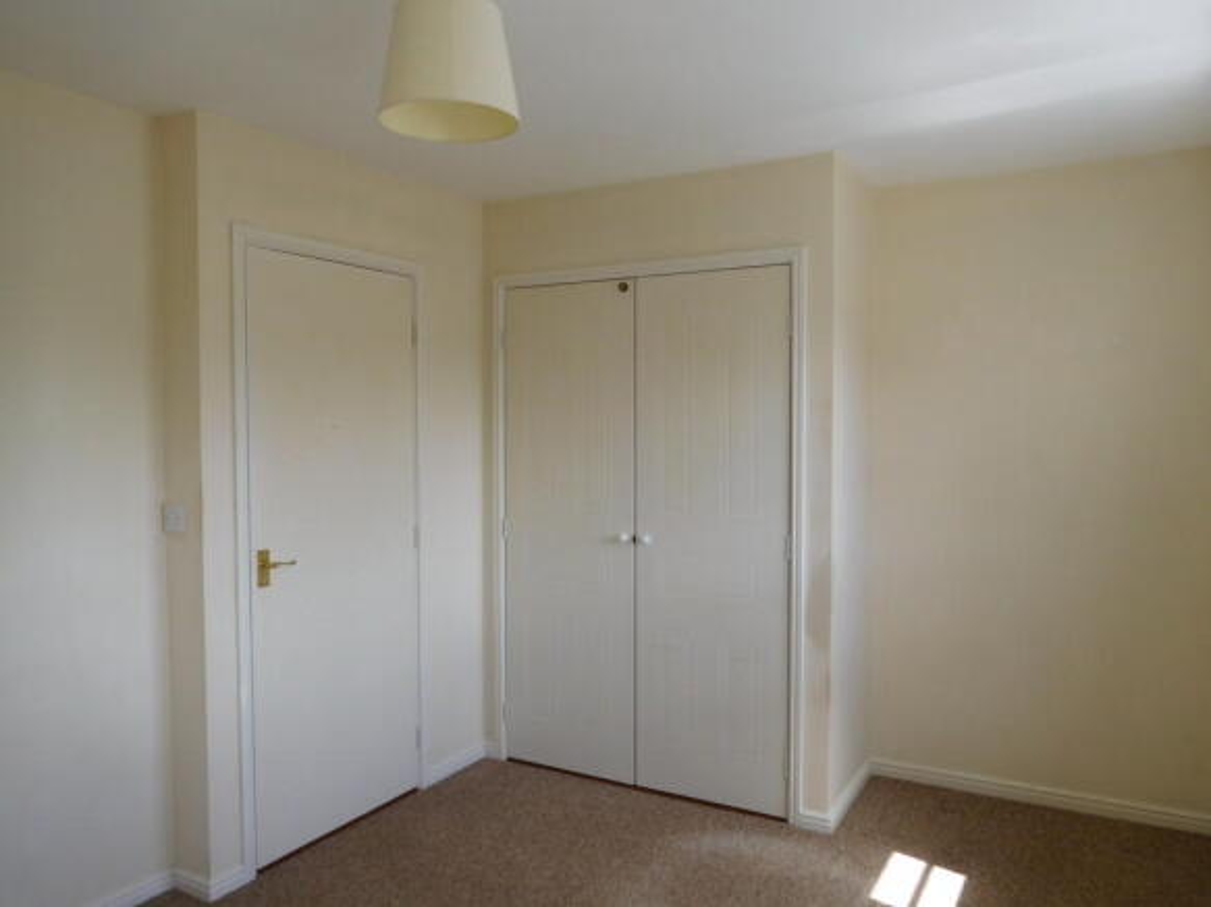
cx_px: 606
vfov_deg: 54.9
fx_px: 874
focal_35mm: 25
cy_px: 454
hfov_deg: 69.4
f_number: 3.4
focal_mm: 4.5
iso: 125
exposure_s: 1/125
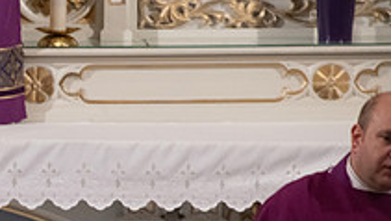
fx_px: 8953
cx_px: -78
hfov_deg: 2.5
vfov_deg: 1.4
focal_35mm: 863
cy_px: 246
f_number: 9
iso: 4000
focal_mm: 300
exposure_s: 1/100
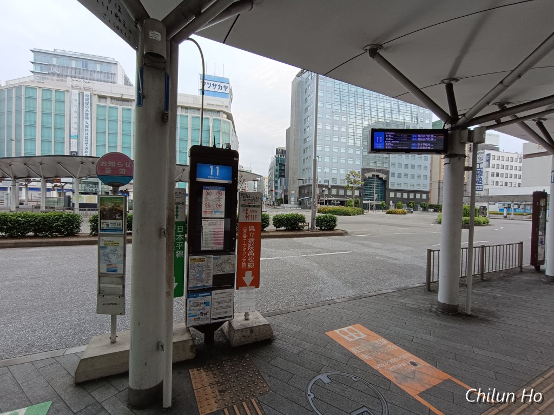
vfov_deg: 78.1
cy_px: 208
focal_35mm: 16
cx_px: 277
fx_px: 256
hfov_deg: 94.5
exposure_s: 1/191
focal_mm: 1.66
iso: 50
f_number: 2.2
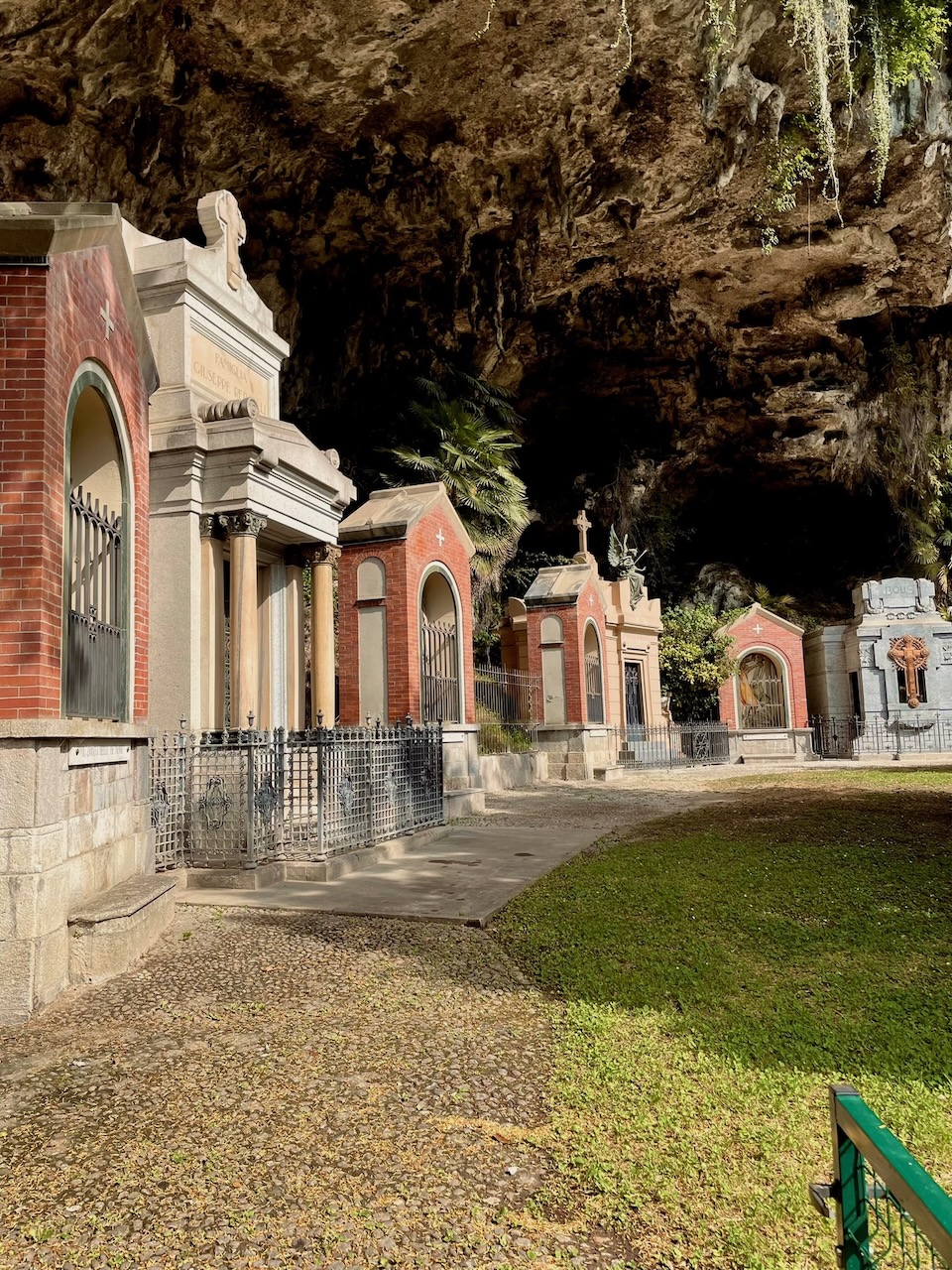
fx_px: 953
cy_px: 635
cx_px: 476
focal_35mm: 26
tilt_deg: +7.3
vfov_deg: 67.3
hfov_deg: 53.1
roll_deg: +2.0
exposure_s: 1/1435
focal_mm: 4.2
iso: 32
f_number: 1.6
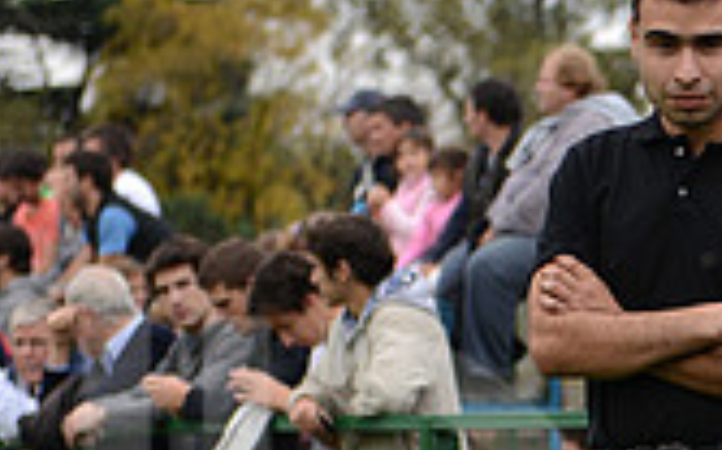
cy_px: 643
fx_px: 4875
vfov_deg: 5.2
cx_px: 1059
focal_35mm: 248
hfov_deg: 8.3
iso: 400
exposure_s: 1/2000
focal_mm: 70
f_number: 2.8
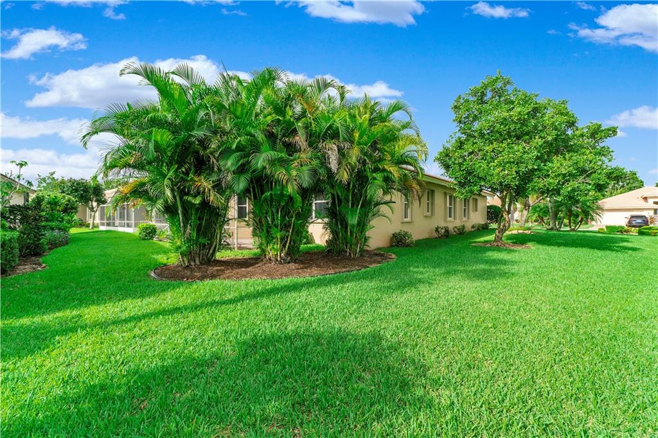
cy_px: 219
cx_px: 329
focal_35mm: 15
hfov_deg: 100.4
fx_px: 274
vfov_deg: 77.3
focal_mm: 10
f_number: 11
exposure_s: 1/100
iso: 100
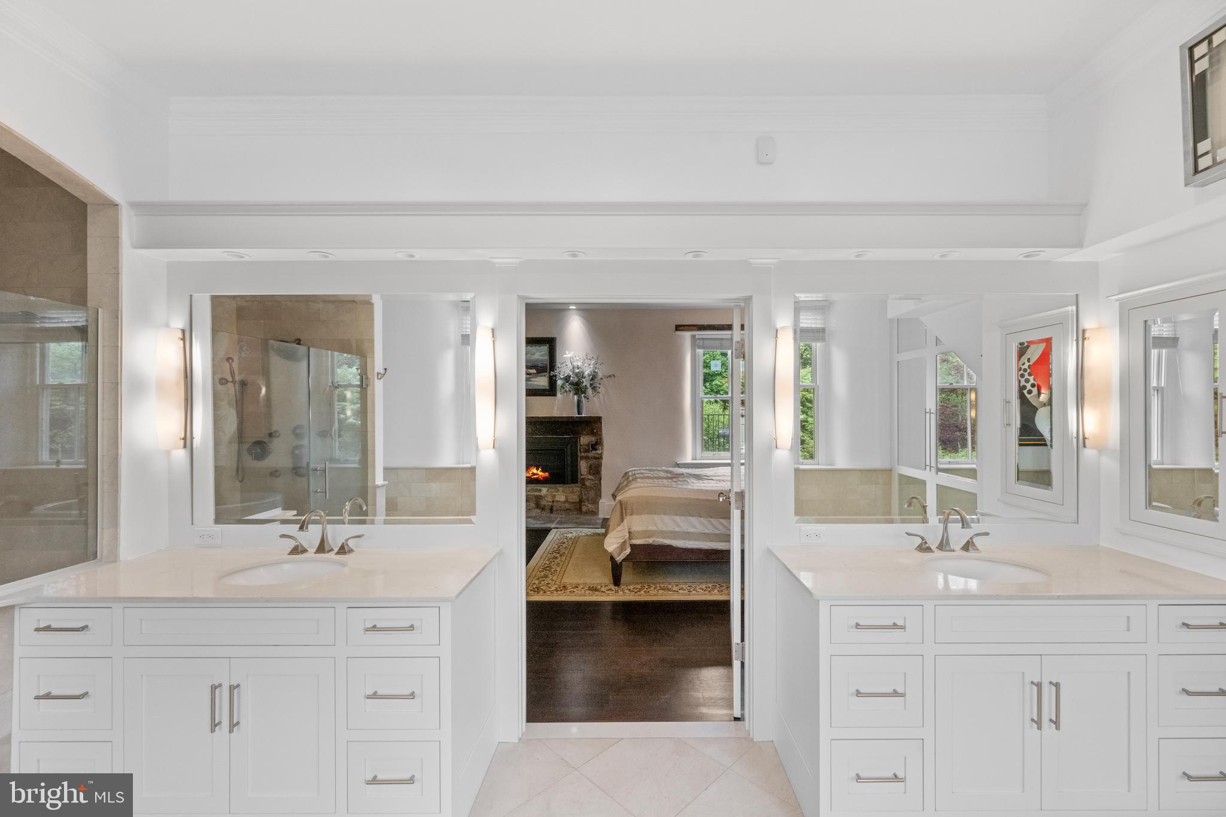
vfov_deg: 81.2
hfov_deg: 104.3
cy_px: 408
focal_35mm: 14
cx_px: 613
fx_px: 477
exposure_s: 1/200
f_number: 6.3
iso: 1600
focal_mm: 14
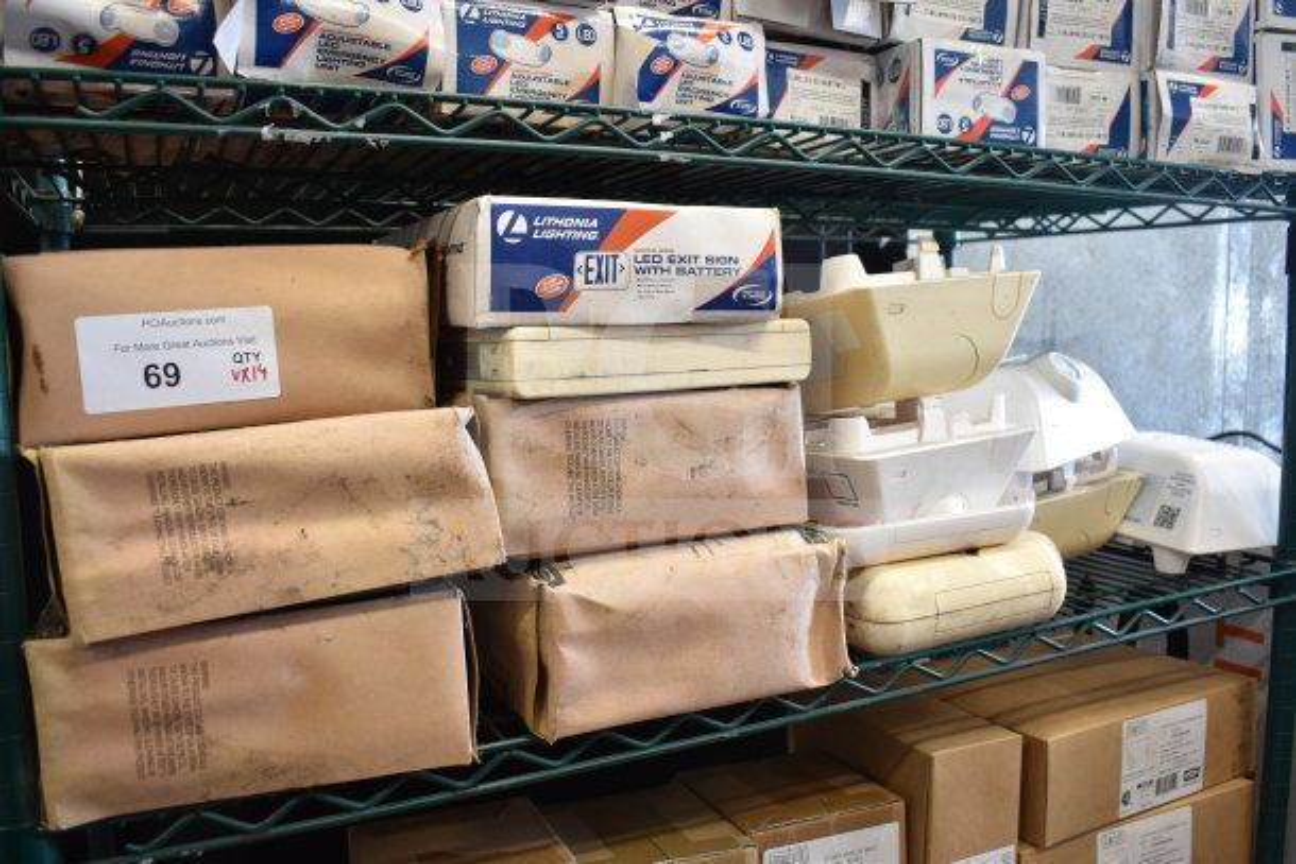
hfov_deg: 61.9
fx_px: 1080
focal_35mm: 30
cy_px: 432
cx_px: 648
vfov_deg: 43.6
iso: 450
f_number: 3.5
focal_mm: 20
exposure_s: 1/30
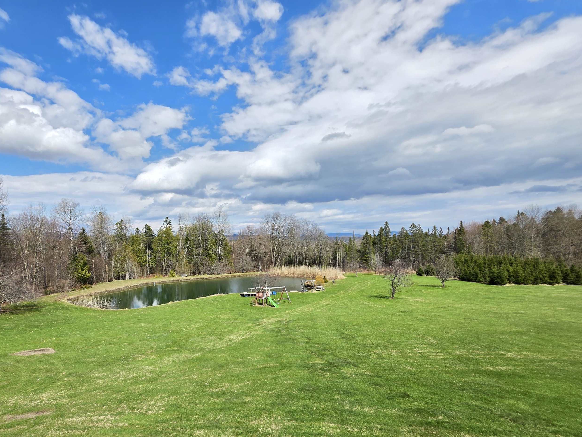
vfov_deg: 77.5
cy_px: 256
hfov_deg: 93.1
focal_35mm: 16
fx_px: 269
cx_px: 229
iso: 40
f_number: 1.9
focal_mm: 2.2
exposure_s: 1/1794
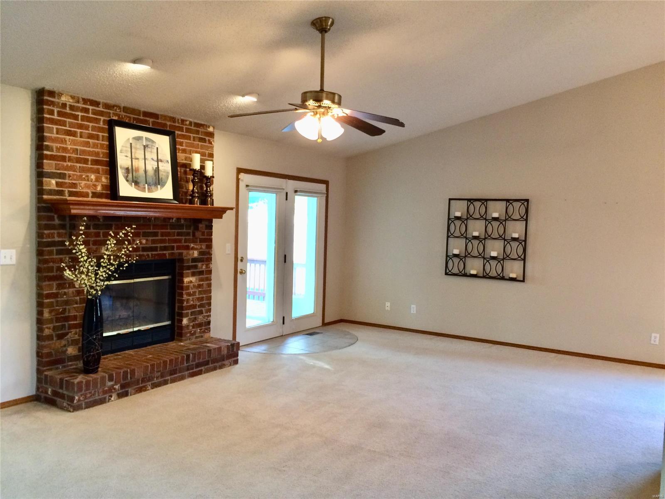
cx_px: 332
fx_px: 557
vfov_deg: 48.2
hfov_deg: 61.7
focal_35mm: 29
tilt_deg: -3.0
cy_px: 250
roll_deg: -2.4
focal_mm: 4.15
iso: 200
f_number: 2.2
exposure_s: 1/30
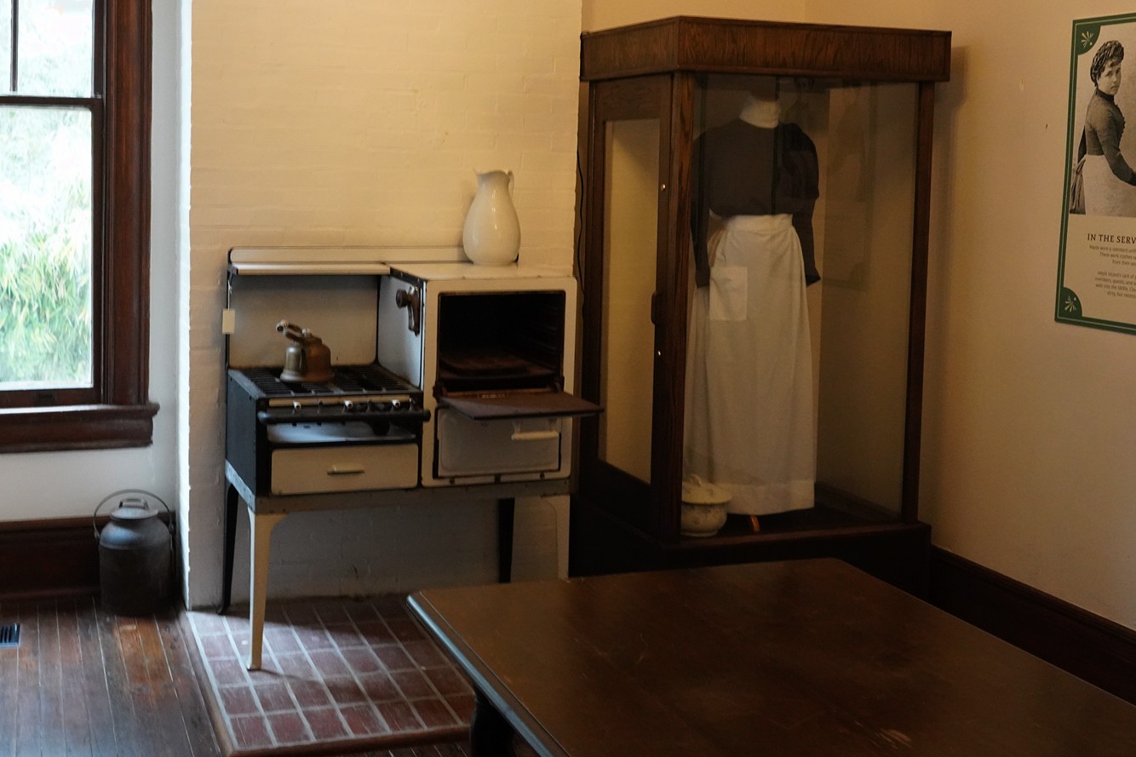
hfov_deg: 46.0
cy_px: 244
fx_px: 1325
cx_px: 422
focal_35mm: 42
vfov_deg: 31.6
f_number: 7.1
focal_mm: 28
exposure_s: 1/80
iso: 6400
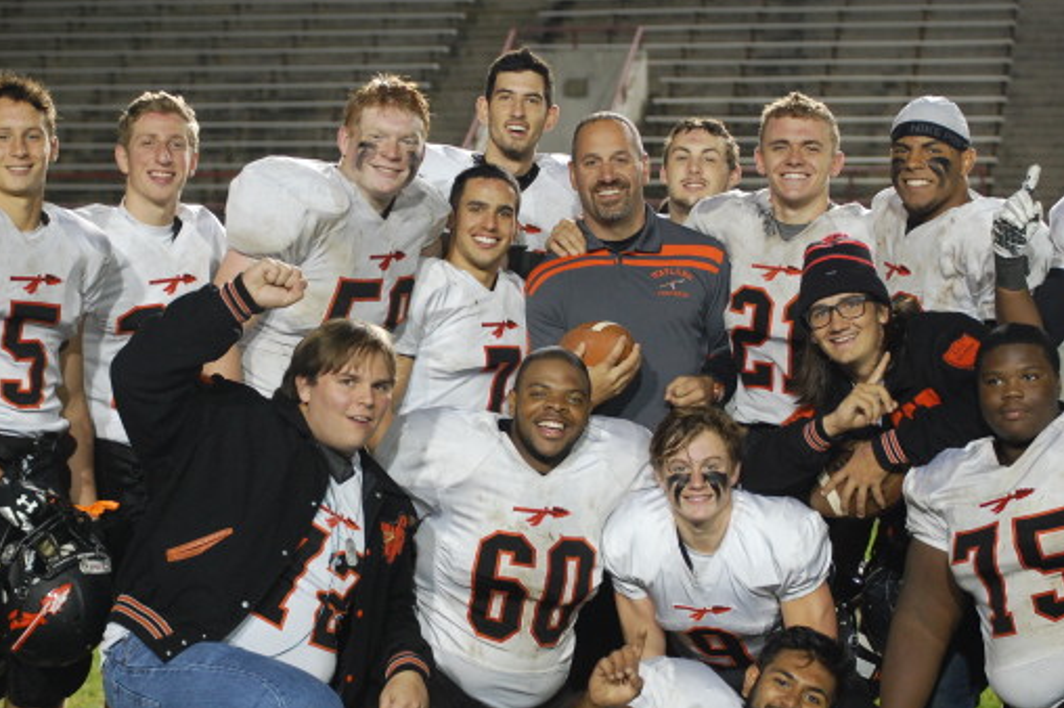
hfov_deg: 16.5
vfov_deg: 11.0
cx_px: 522
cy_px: 353
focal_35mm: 124
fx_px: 3662
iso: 800
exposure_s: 1/80
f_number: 4
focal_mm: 70
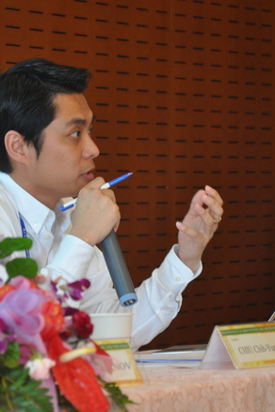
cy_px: 201
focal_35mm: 252
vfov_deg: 8.2
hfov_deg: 5.5
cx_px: 90
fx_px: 2880
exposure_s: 1/30
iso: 900
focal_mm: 105
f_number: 5.6
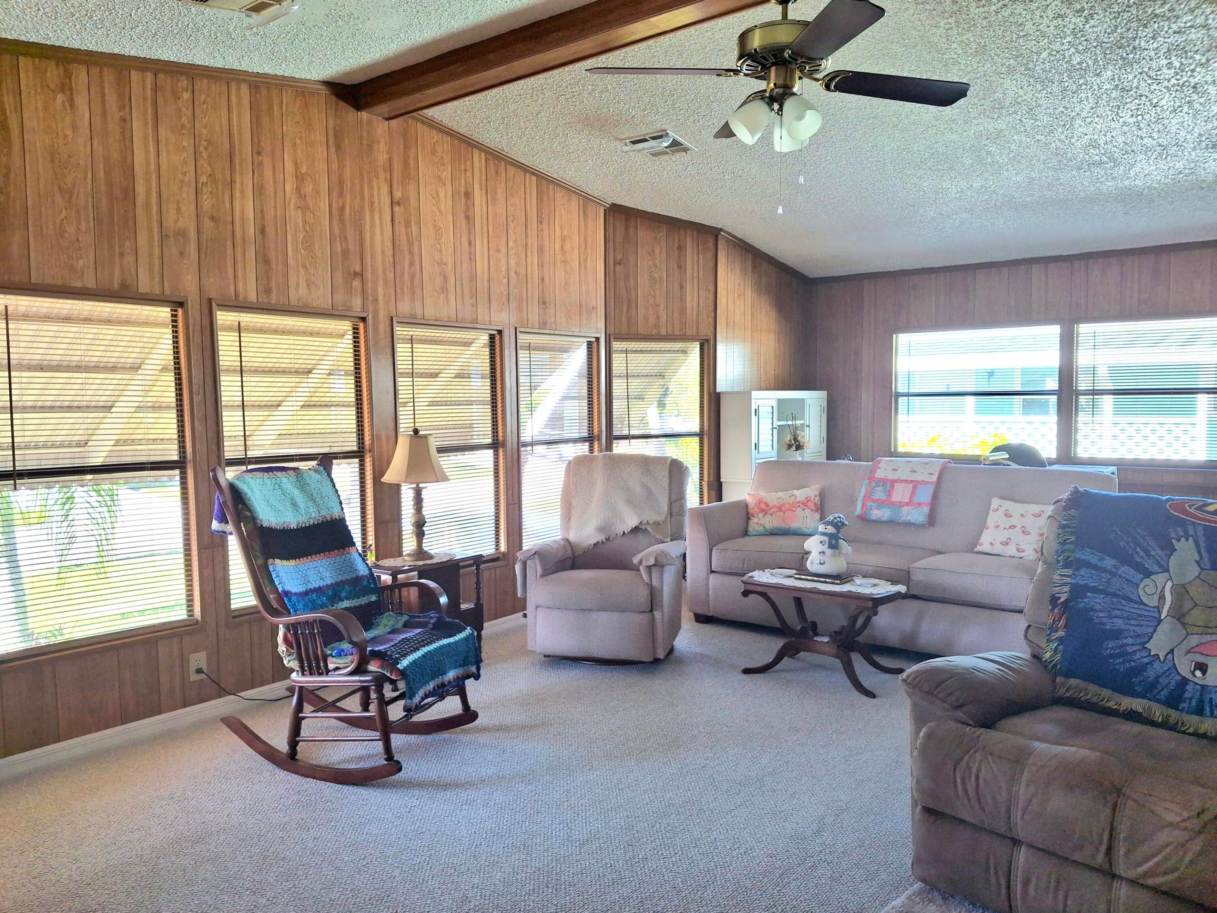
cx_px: 608
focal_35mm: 25
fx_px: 879
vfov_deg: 54.9
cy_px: 456
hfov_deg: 69.4
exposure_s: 1/120
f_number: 1.8
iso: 50
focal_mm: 4.69
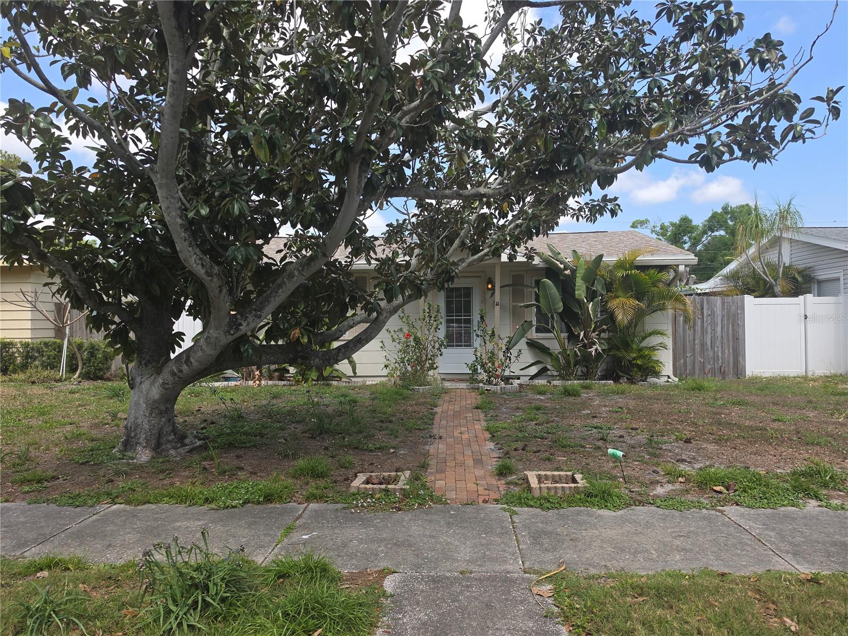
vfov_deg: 58.9
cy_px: 318
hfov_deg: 73.9
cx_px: 424
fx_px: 563
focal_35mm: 23
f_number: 1.4
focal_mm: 6.5
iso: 10
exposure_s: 1/556
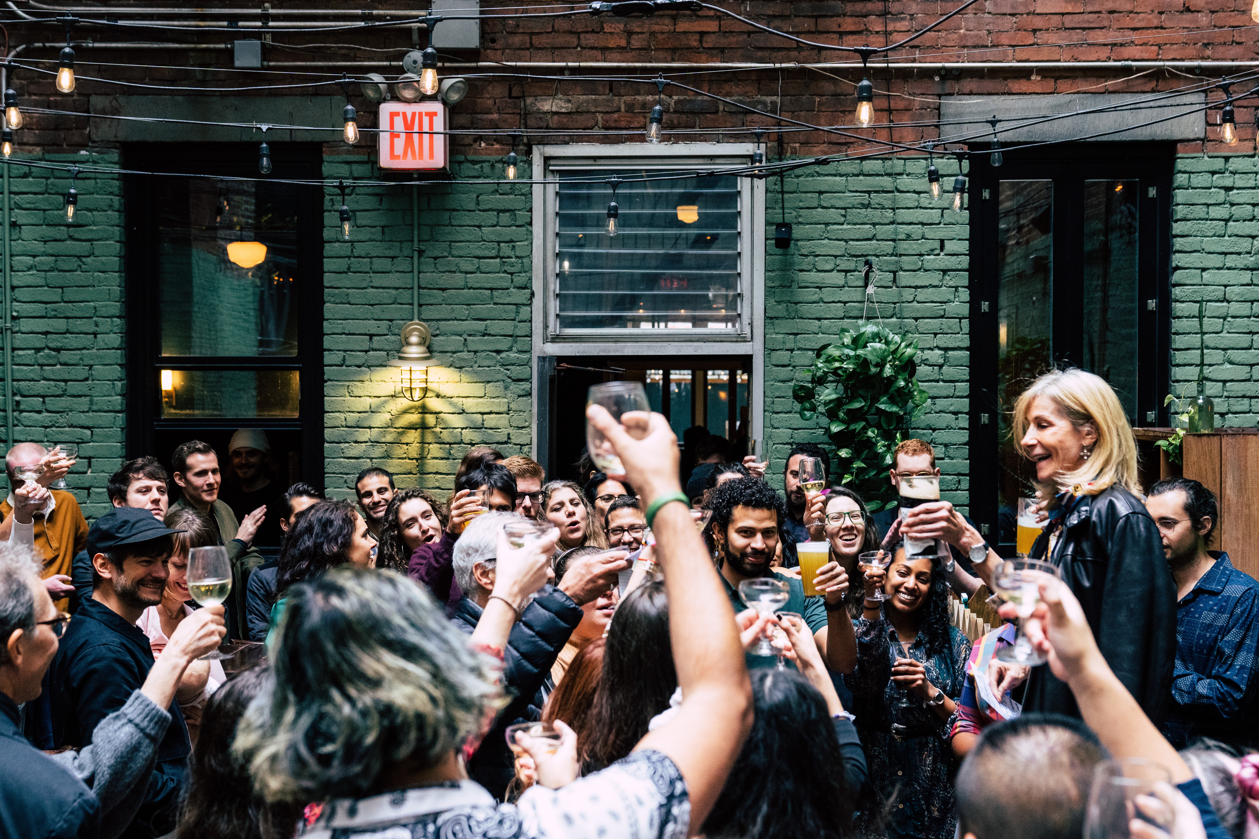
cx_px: 640
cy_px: 430
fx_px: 2133
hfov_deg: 32.9
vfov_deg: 22.3
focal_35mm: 61
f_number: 4
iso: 2500
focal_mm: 46
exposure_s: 1/160
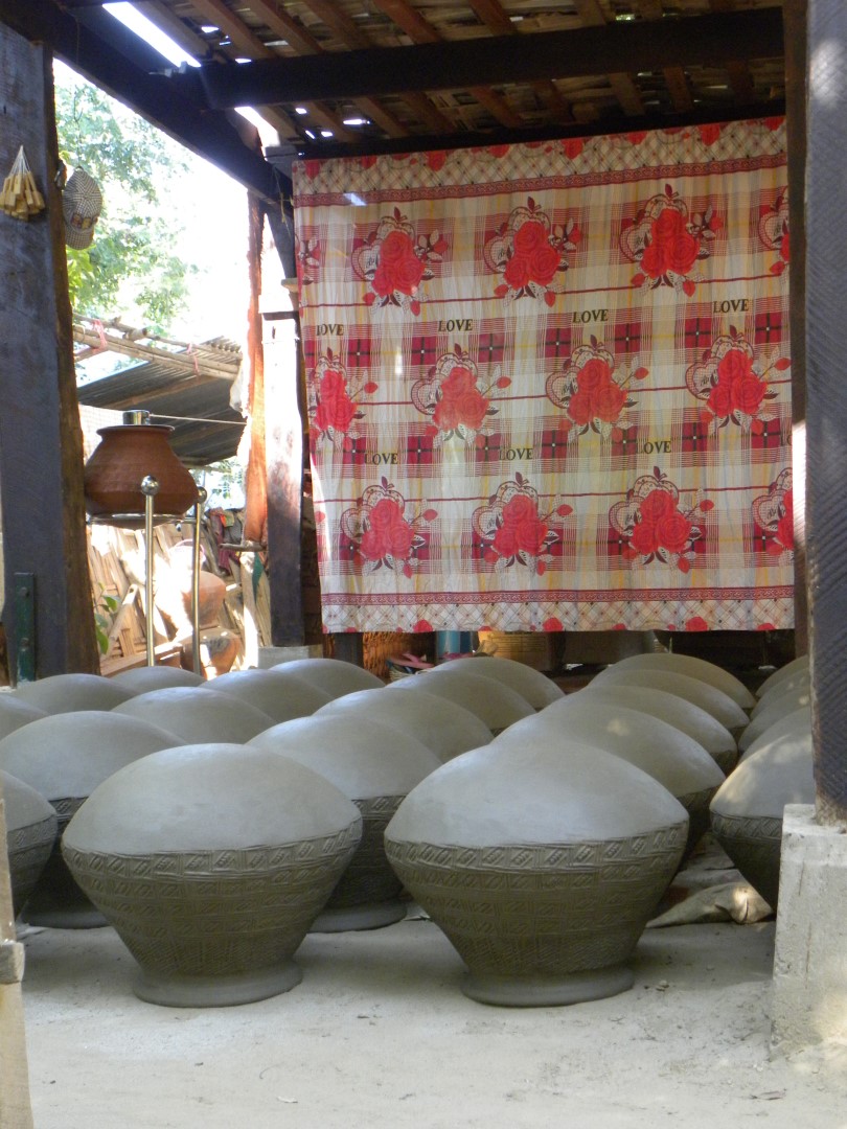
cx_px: 424
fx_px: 1696
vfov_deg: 36.8
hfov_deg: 28.0
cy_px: 564
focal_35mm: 52
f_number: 3.5
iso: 356
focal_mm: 9.2
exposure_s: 1/61.7
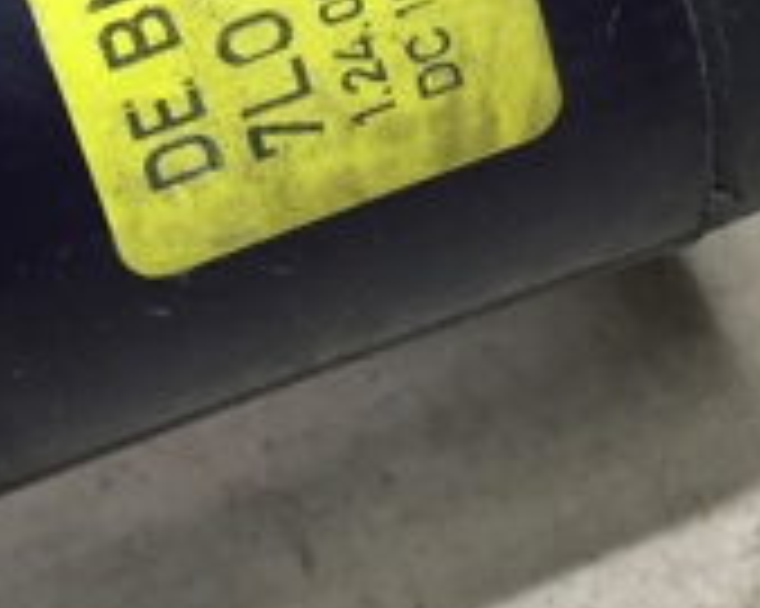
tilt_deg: -34.8
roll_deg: +32.9
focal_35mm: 107
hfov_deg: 17.6
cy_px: -225
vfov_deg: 13.7
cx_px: 49
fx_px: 2405
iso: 100
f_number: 2.2
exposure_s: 1/33
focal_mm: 4.15
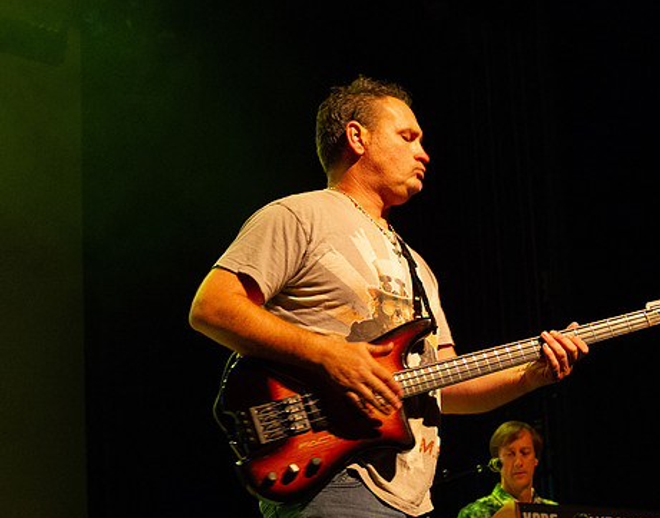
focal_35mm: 97
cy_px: 273
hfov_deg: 19.9
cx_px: 313
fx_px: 1881
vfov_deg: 15.7
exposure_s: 1/80
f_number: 7.1
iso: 8000
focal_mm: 70
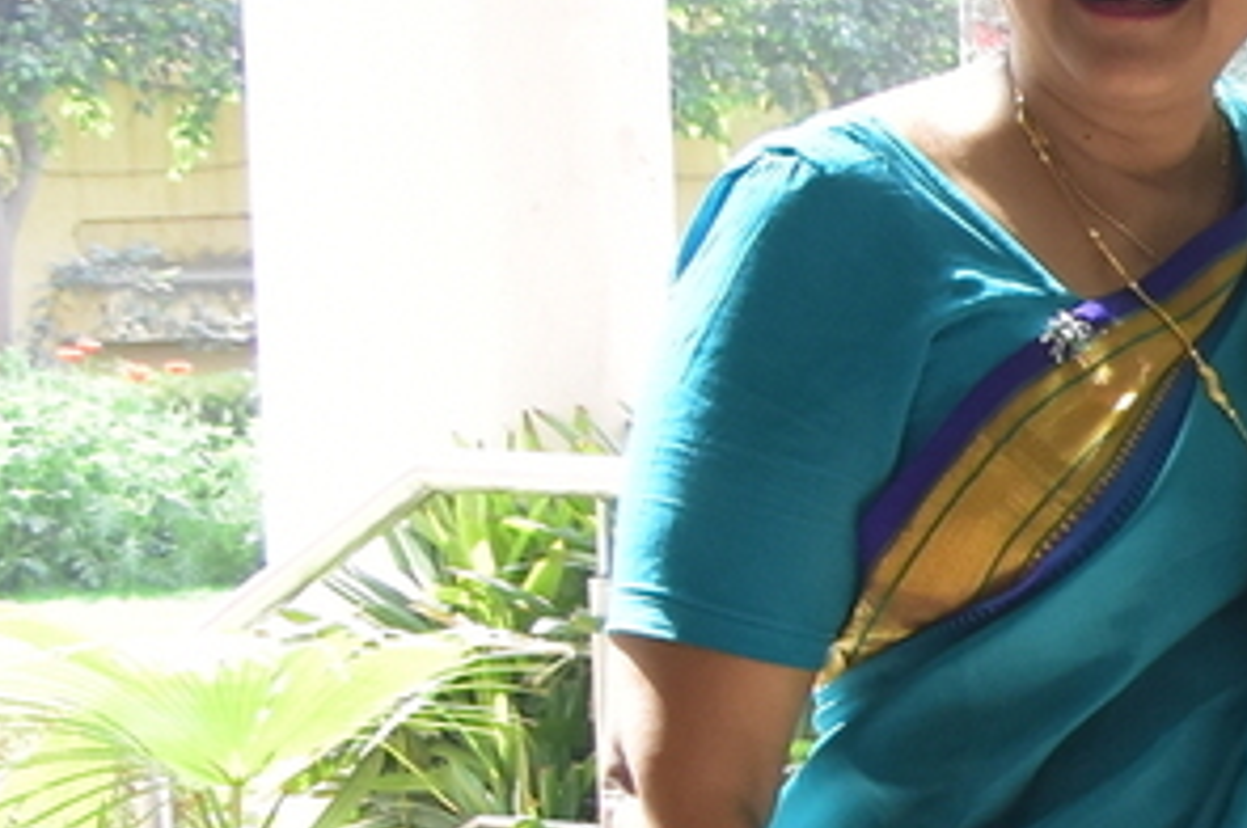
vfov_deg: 7.2
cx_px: 3454
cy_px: 822
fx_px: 6539
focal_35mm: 189
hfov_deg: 9.2
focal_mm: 22
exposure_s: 1/125
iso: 500
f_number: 6.3
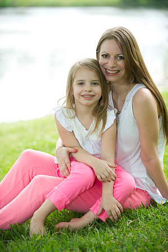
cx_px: 84
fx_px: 737
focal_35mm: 105
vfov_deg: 19.5
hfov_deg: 13.0
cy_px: 126
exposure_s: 1/200
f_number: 2.8
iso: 200
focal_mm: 105
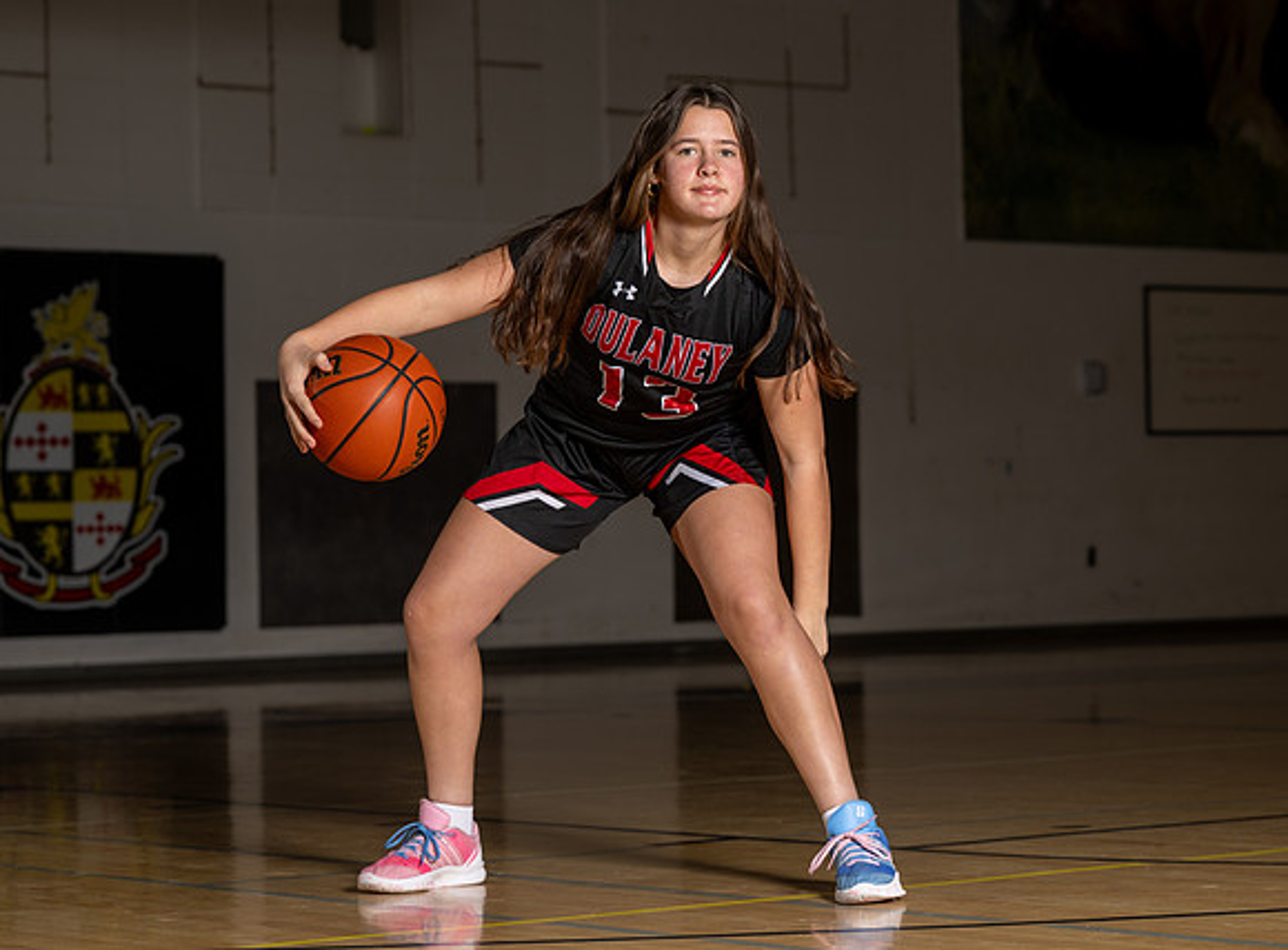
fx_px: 3960
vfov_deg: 13.7
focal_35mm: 107
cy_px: 422
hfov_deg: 18.4
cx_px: 818
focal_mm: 78
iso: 80
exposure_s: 1/200
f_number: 4.5
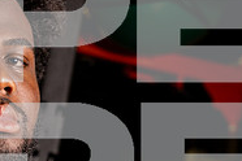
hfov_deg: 13.1
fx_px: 1028
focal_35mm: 153
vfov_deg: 8.9
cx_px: -40
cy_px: 172
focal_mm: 49
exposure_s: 1/500
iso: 320
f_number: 4.5
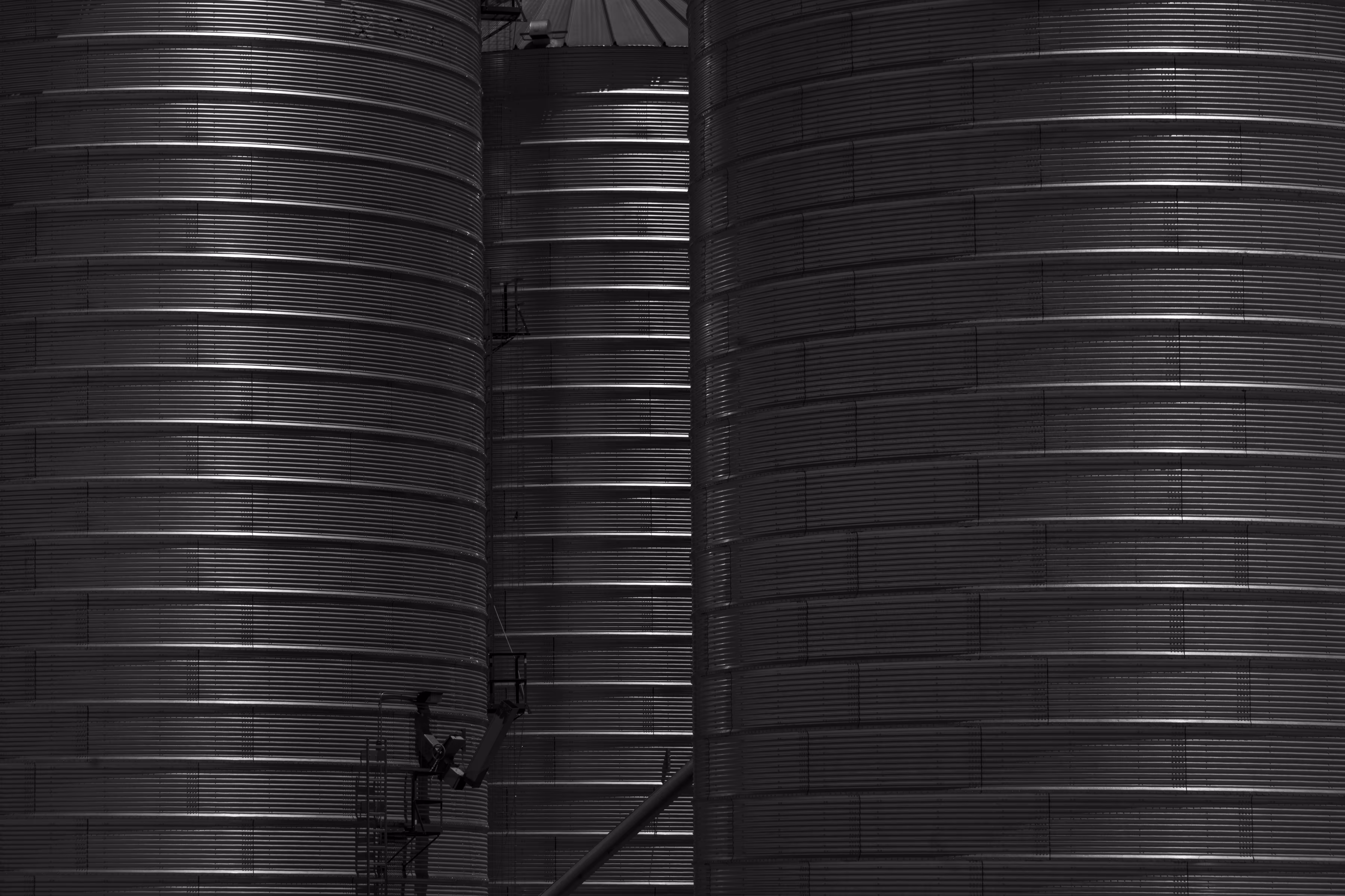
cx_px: 672
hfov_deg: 17.6
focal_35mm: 116
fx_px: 4334
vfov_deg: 11.8
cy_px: 448
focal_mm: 116
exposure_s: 1/640
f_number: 8
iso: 80
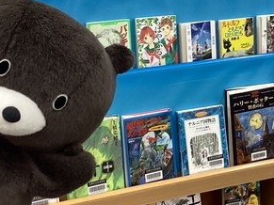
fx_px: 404
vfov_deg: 28.1
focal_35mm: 51
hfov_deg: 37.5
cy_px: 51
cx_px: 145
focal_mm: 3.3
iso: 80
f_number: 2.4
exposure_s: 1/60
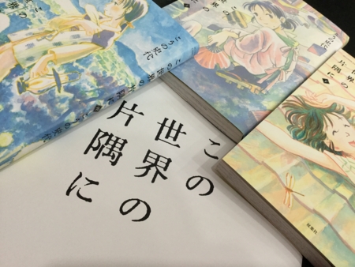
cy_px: 134
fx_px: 318
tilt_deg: -54.8
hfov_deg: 58.3
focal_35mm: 31
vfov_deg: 45.5
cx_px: 178
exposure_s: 1/33
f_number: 2.4
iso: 100
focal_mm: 3.3
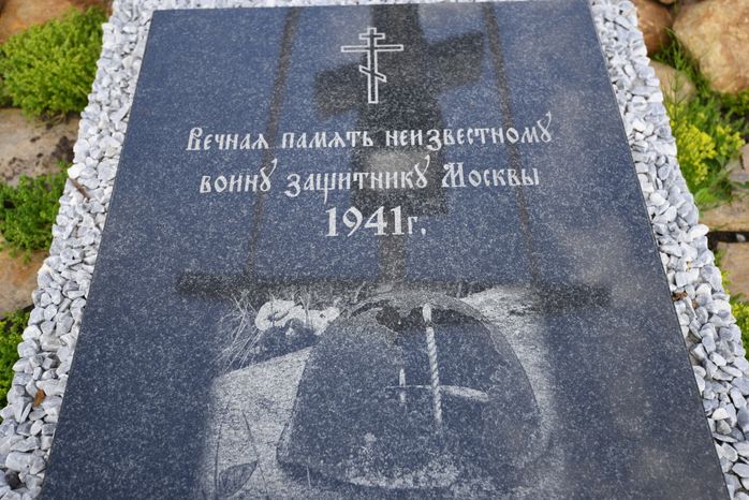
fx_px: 728
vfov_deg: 37.9
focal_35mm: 35
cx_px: 374
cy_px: 250
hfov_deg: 54.4
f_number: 4
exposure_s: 1/250
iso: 200
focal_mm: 35
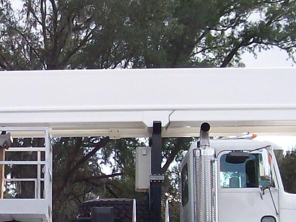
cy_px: 219
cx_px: 16
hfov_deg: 14.2
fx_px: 1171
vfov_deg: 10.7
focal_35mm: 137
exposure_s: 1/544
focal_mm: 6
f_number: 2.7
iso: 80
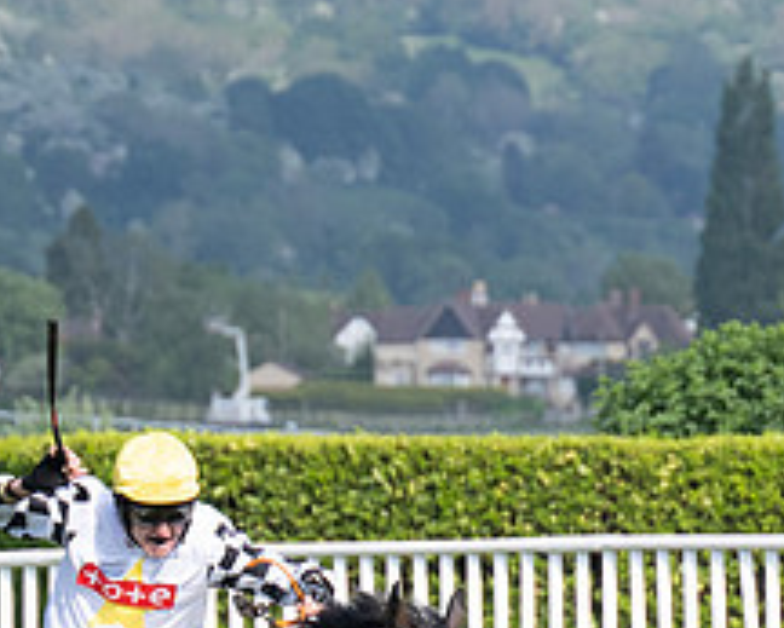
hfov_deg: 3.9
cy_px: 823
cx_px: 942
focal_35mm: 496
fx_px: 11514
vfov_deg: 3.1
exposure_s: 1/2500
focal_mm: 103
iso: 400
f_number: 4
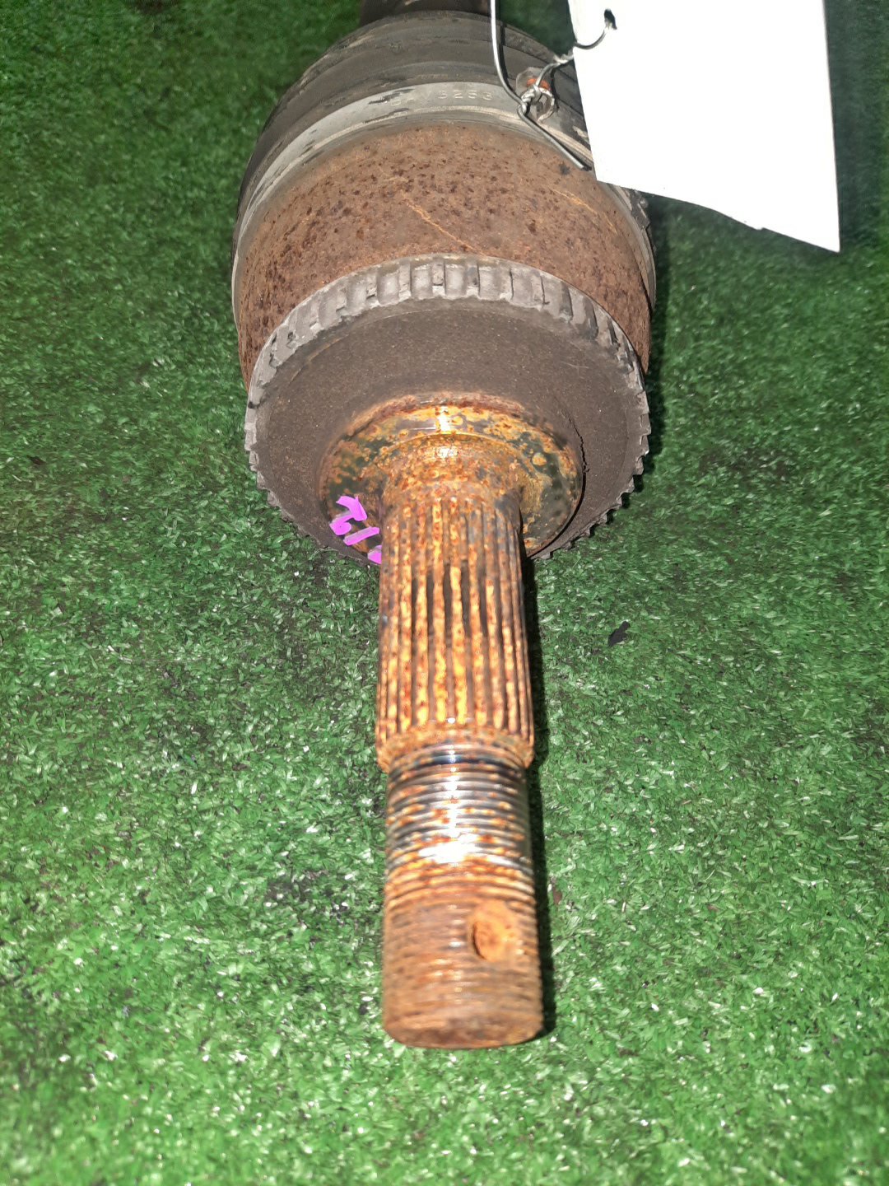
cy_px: 593
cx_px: 444
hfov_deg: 54.9
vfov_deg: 69.4
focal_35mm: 25
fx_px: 856
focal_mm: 4.6
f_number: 2
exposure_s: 1/25
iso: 492
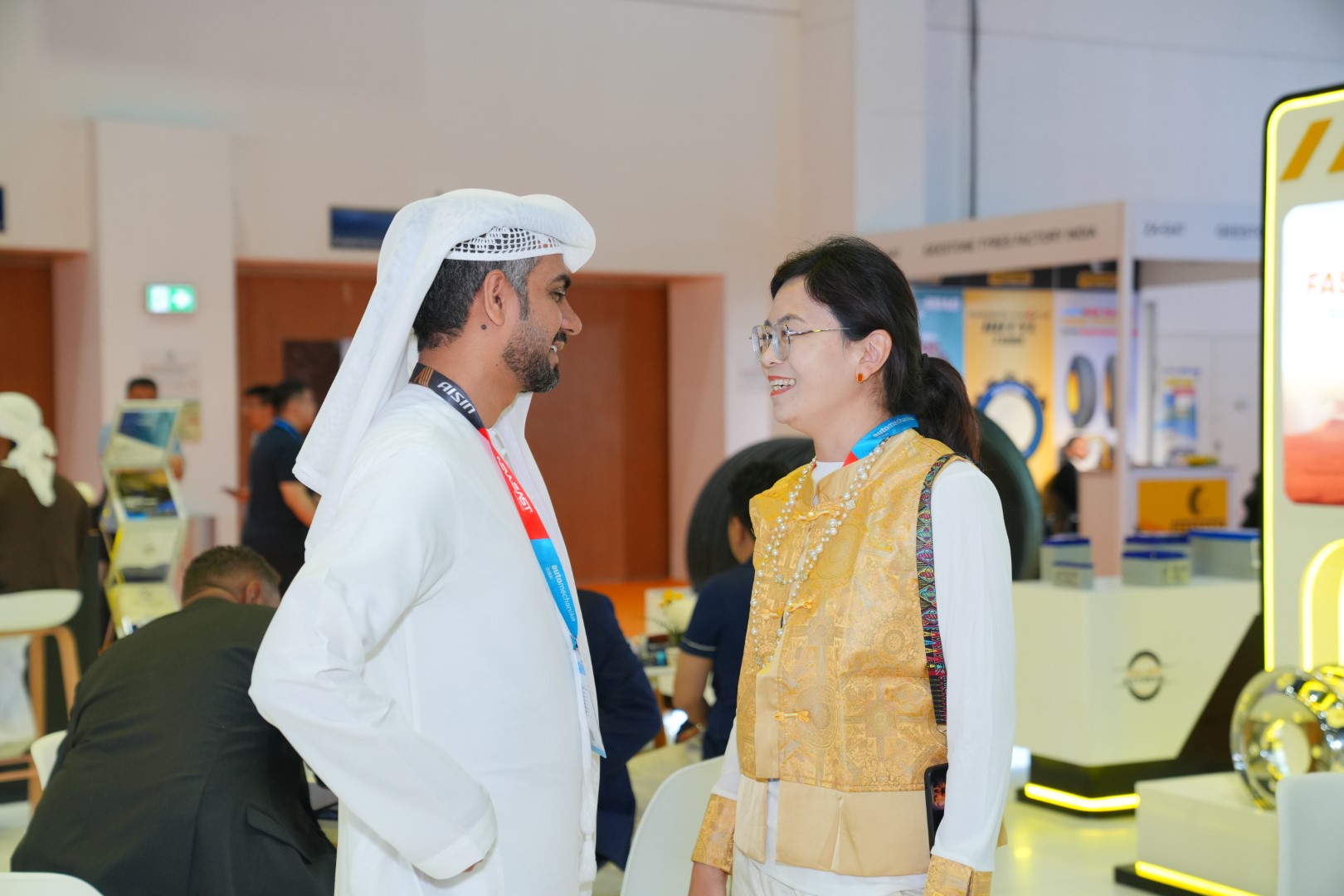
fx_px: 2091
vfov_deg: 24.2
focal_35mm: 56
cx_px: 672
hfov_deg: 35.6
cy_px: 448
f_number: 3.5
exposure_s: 1/160
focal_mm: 56
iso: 800
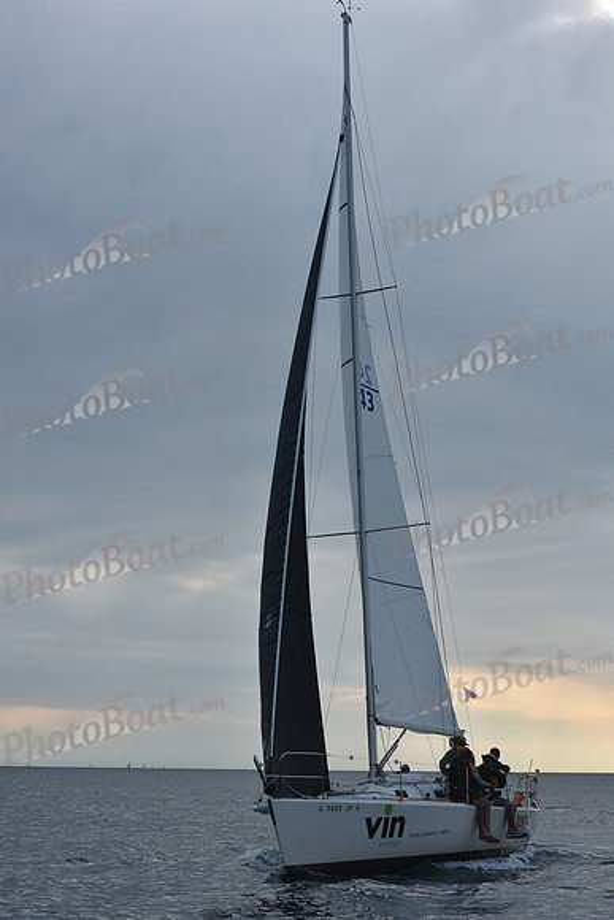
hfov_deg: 19.5
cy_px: 460
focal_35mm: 70
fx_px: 1790
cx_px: 307
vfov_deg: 28.8
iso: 400
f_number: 10
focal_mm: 70
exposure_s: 1/800
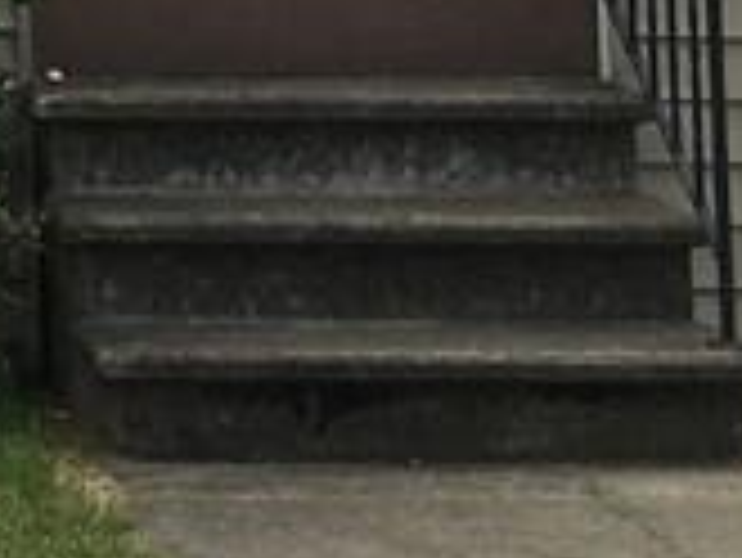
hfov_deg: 10.2
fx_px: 3861
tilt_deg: +8.5
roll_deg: -0.2
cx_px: -711
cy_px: -837
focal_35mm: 180
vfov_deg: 7.6
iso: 25
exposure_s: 1/1374
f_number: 2.2
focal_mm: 4.15
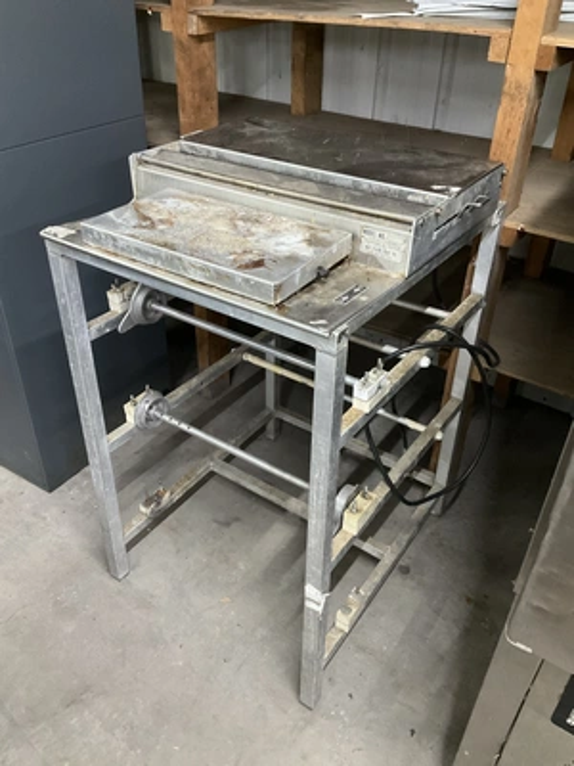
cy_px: 383
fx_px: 641
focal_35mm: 29
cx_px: 287
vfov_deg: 61.7
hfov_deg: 48.2
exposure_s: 1/40
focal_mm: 3
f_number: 1.8
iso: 320
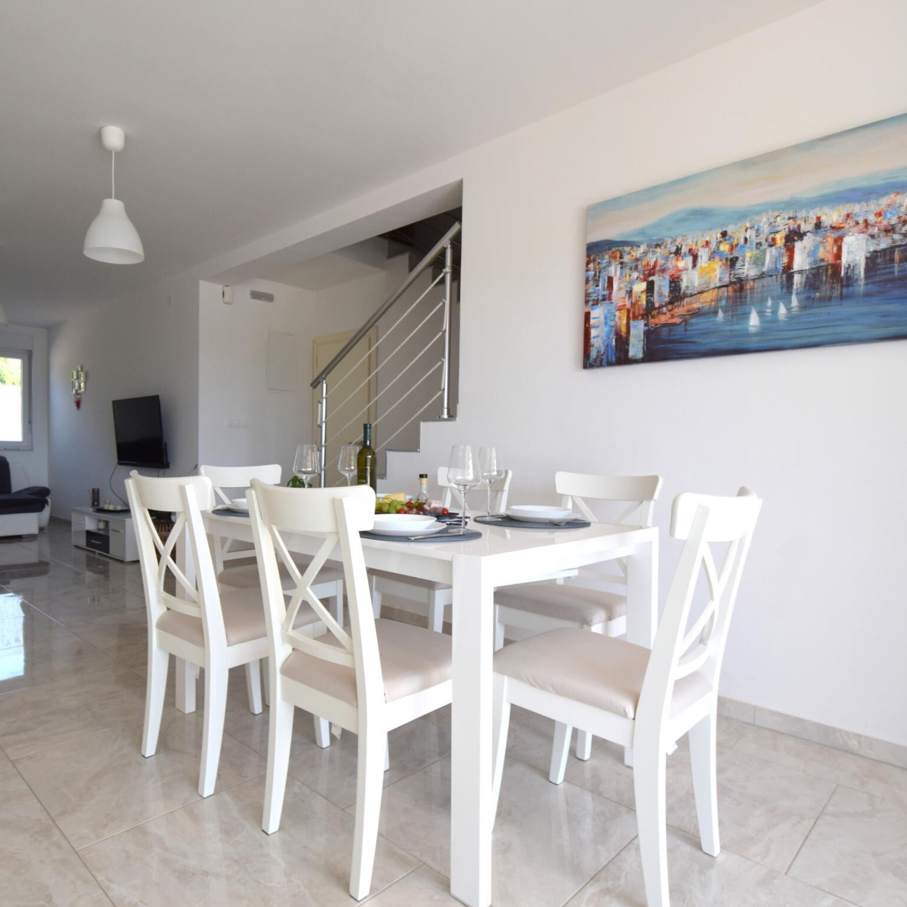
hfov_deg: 74.0
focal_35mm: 20
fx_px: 593
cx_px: 363
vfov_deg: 74.8
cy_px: 453
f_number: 6.3
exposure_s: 1/160
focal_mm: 10
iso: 400
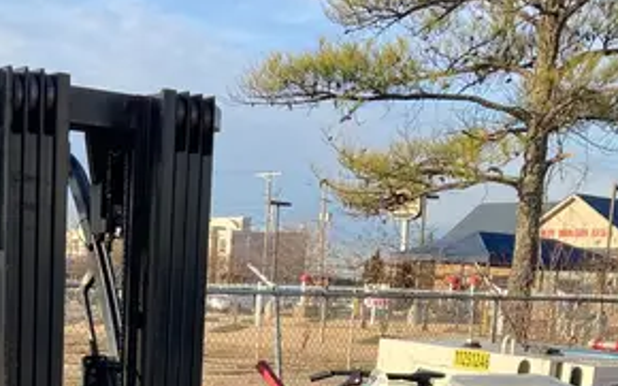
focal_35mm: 75
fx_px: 1263
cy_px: 551
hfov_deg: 27.0
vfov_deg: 16.1
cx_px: 130
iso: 20
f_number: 1.8
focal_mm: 3.99
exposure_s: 1/623
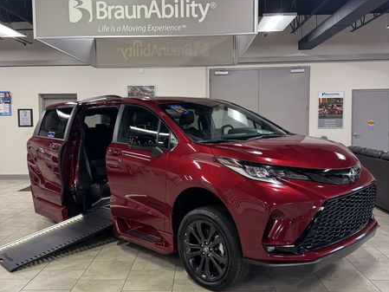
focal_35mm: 25
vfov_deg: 54.9
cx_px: 188
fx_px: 281
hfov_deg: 69.4
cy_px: 146
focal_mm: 6.76
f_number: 1.78
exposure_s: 1/60
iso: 250
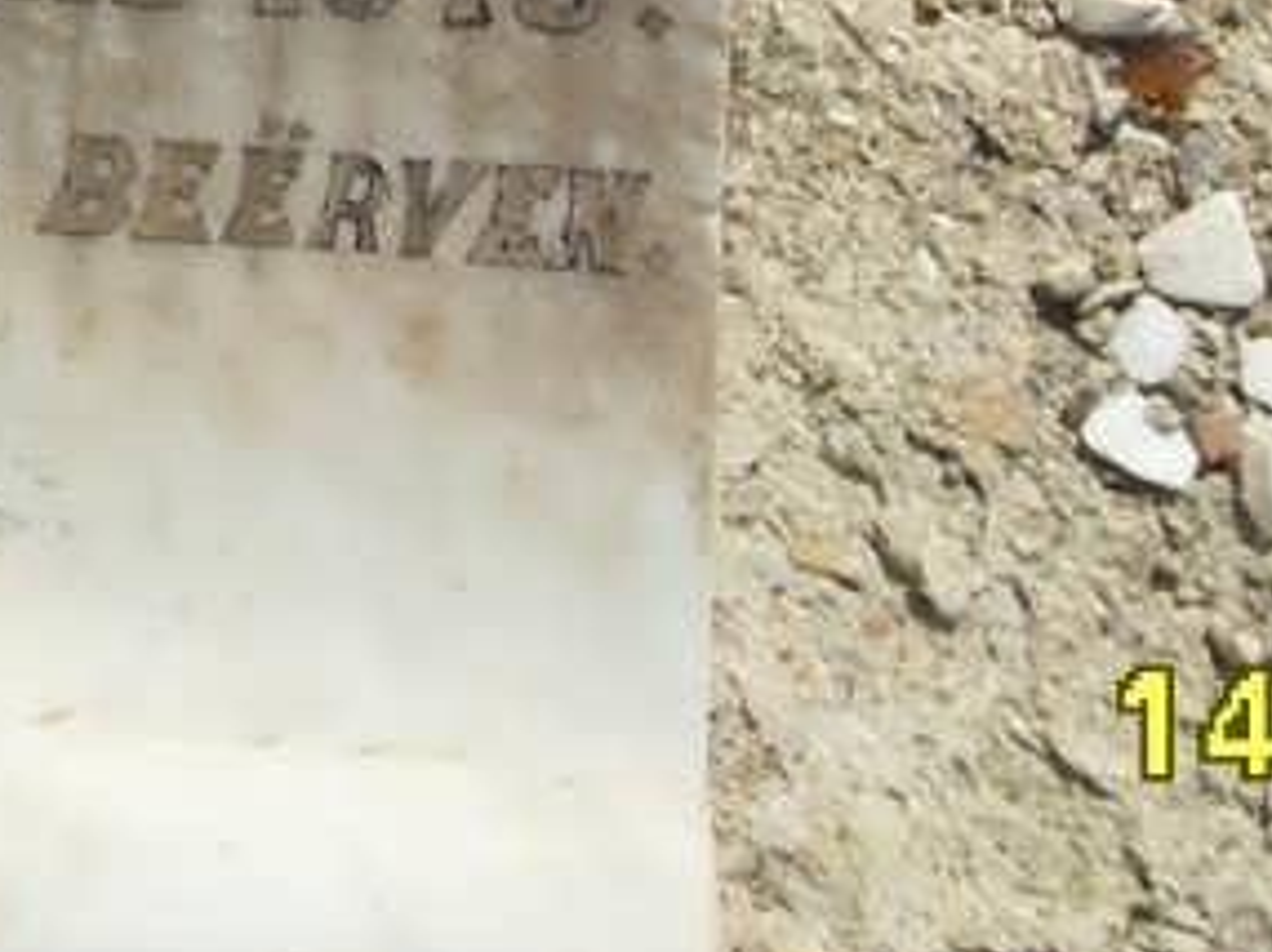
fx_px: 5397
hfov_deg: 12.9
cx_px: -494
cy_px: -894
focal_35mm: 147
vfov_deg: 9.5
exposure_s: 1/250
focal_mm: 6.3
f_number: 8.2
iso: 80
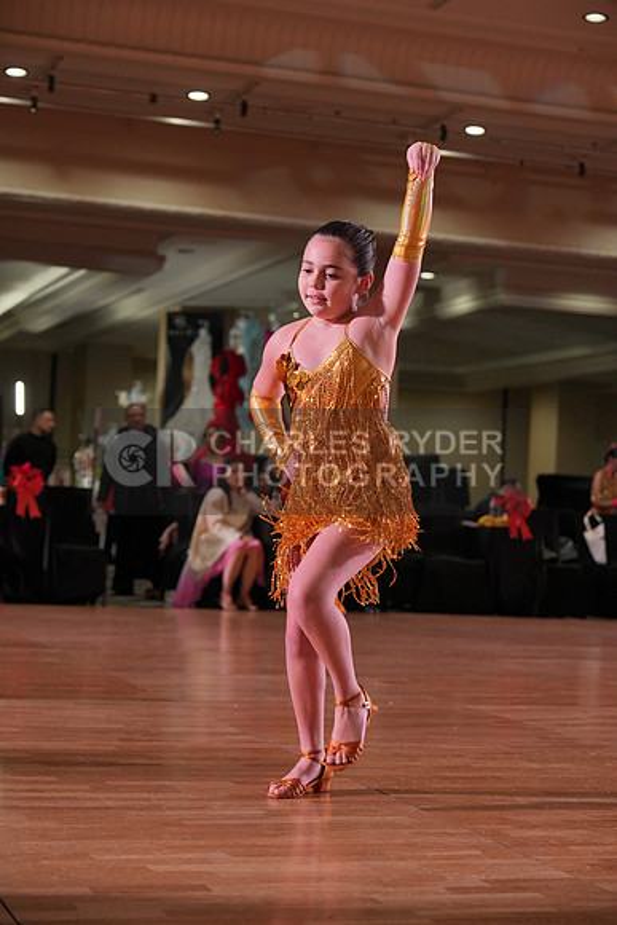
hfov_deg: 19.5
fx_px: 1798
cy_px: 462
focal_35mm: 70
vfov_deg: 28.8
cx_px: 308
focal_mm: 70
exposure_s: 1/500
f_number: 4
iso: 1600
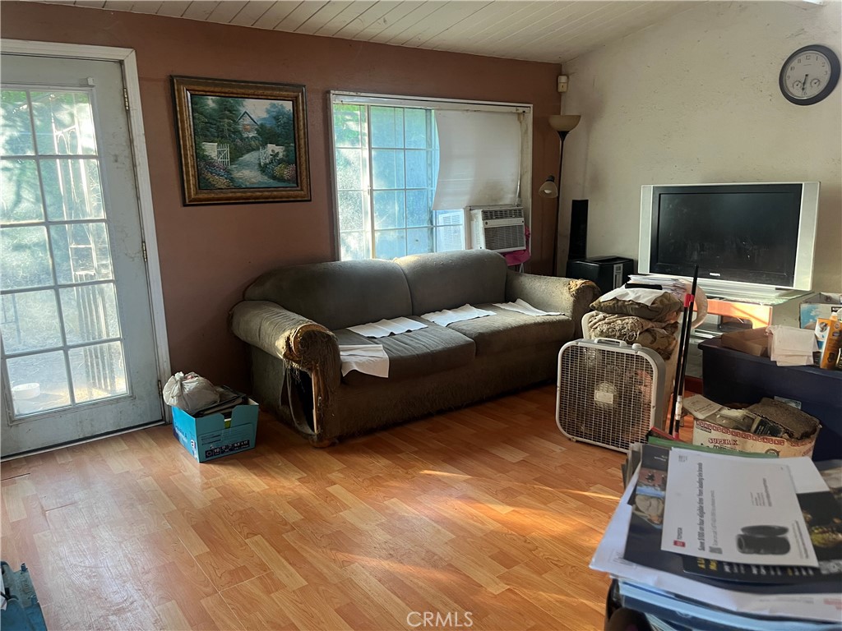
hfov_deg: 67.3
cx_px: 421
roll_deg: +1.0
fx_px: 632
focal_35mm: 26
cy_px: 316
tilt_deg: -13.5
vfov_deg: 53.1
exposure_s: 1/60
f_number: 1.6
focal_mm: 5.1
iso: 160
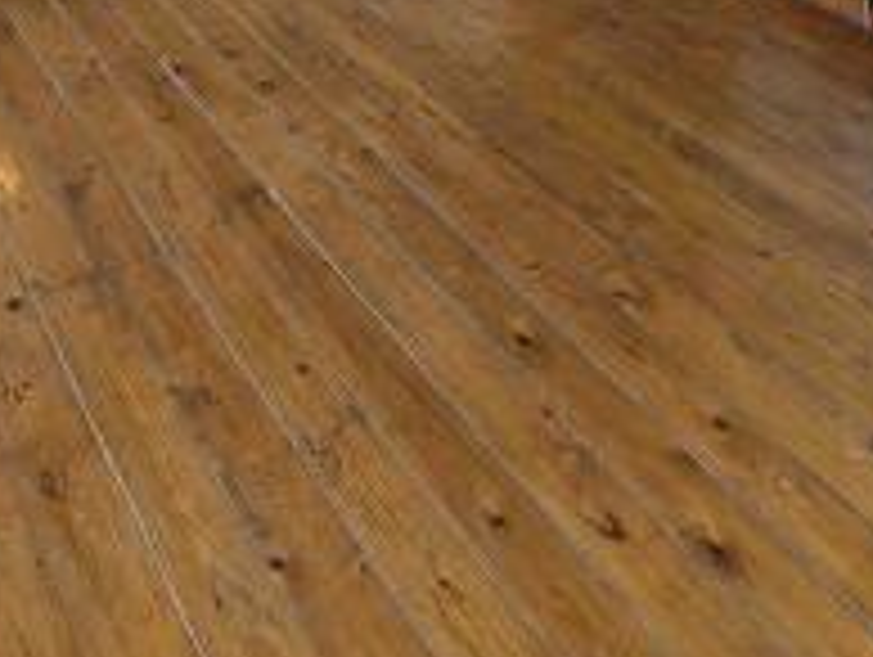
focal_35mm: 39
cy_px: -196
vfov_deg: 29.6
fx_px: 985
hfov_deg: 47.2
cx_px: 304
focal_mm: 2.2
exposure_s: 1/100
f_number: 1.9
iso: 64
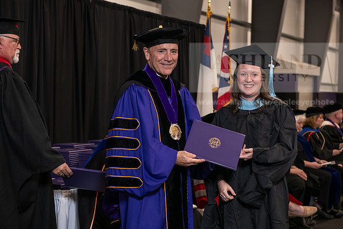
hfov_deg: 28.8
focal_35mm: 70
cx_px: 172
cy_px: 114
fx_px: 667
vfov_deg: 19.5
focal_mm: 70
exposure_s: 1/125
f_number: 5
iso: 2000
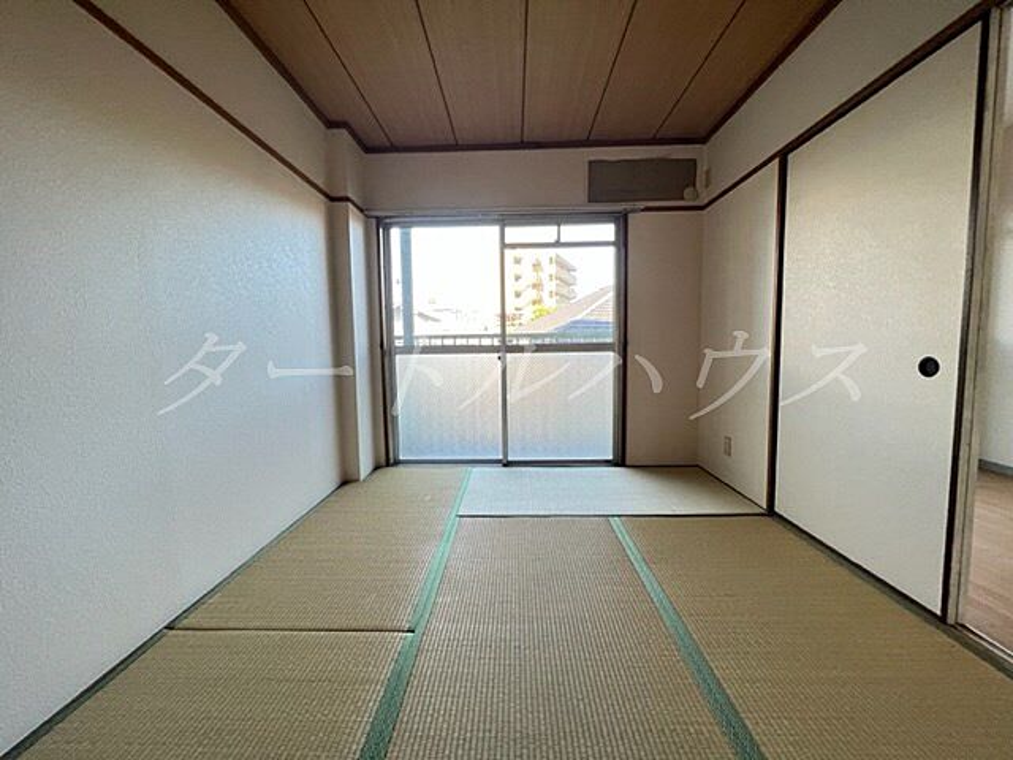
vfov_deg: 89.9
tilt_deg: -4.5
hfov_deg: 106.2
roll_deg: +1.6
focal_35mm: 13
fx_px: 380
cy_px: 380
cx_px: 506
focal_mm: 1.57
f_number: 1.8
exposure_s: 1/99
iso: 100
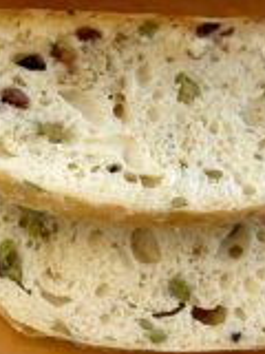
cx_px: -87
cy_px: 126
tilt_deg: -82.4
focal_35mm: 150
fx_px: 1531
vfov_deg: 13.1
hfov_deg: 9.7
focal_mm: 6.86
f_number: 1.78
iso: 80
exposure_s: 1/120
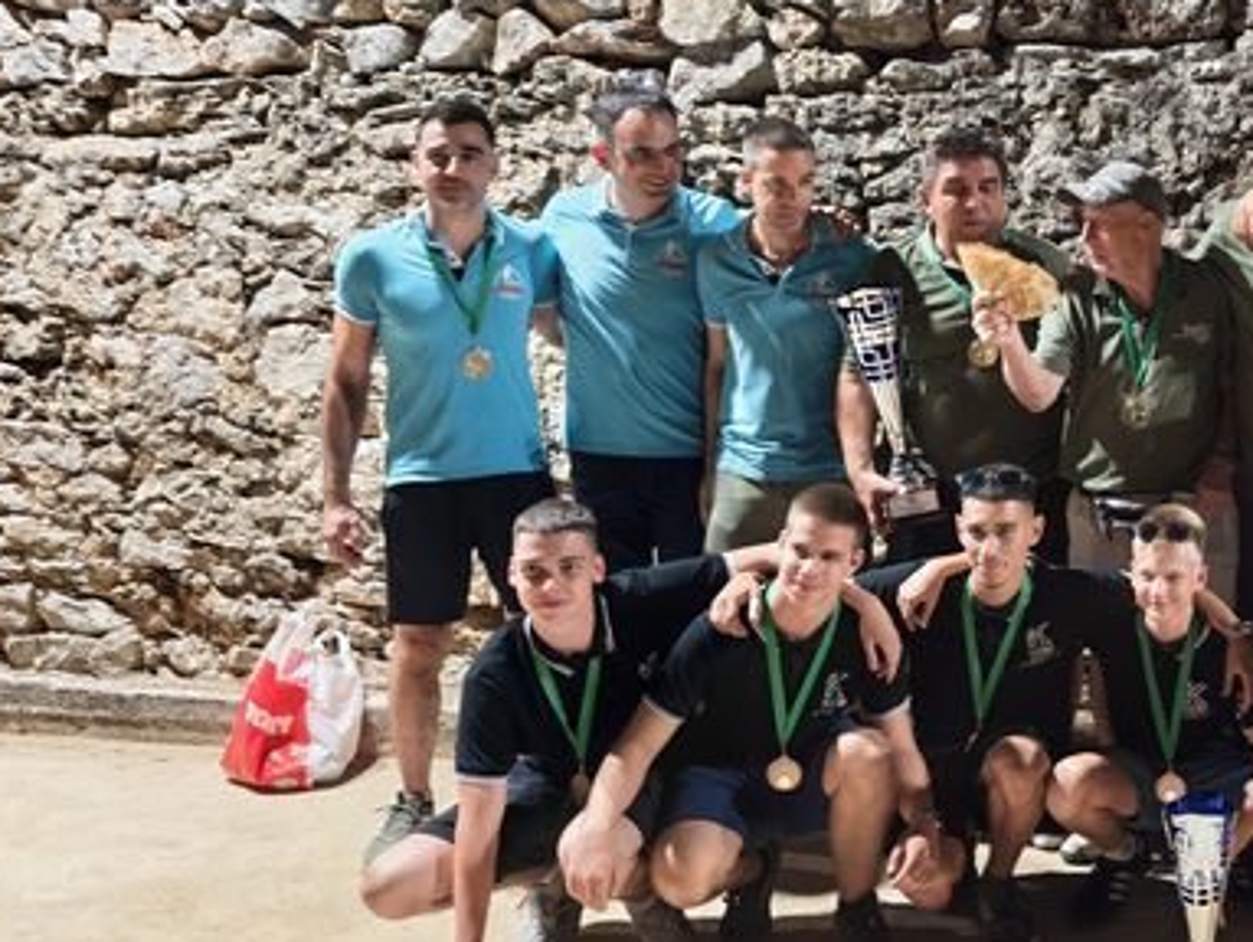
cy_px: 425
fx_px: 1739
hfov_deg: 36.2
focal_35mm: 48
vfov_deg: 30.3
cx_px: 1214
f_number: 1.6
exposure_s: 1/33
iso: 500
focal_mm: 6.55
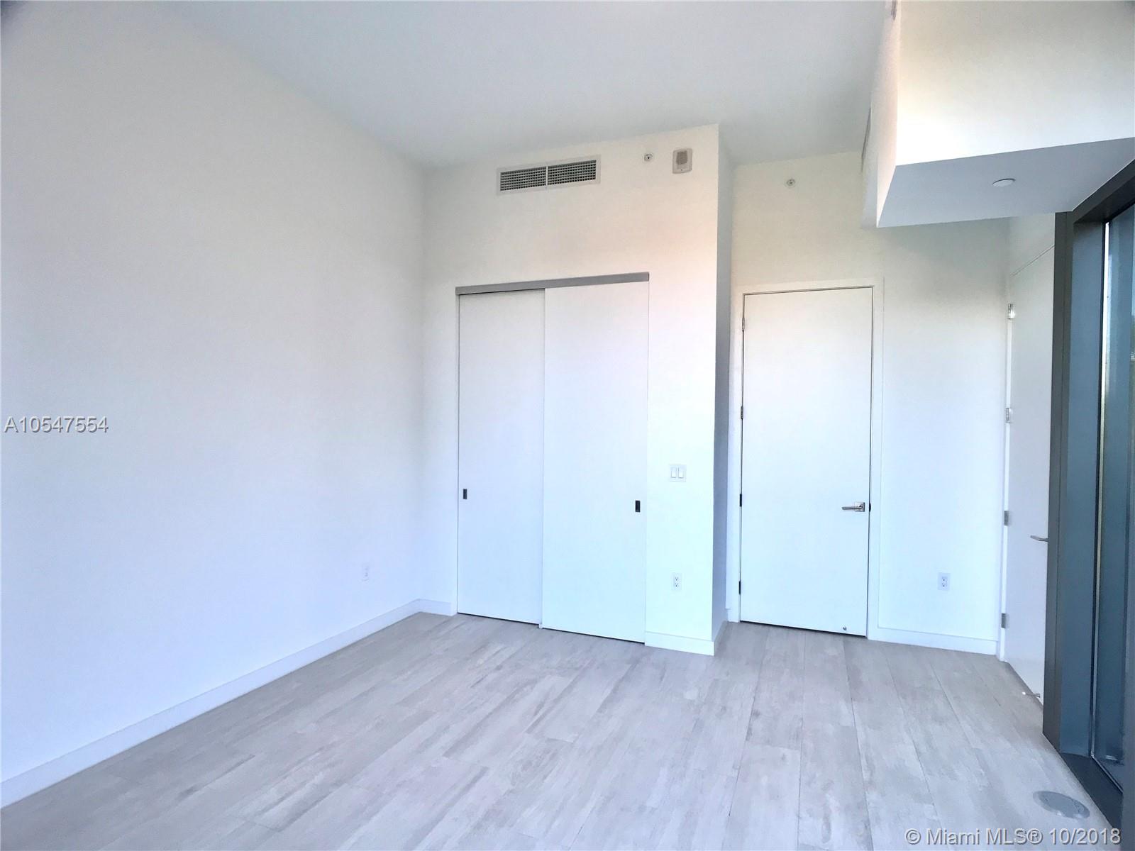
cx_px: 568
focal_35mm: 28
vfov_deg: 49.7
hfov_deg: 63.4
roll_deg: -0.5
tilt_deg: -0.5
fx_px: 918
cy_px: 426
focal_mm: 3.99
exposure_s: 1/120
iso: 32
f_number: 1.8
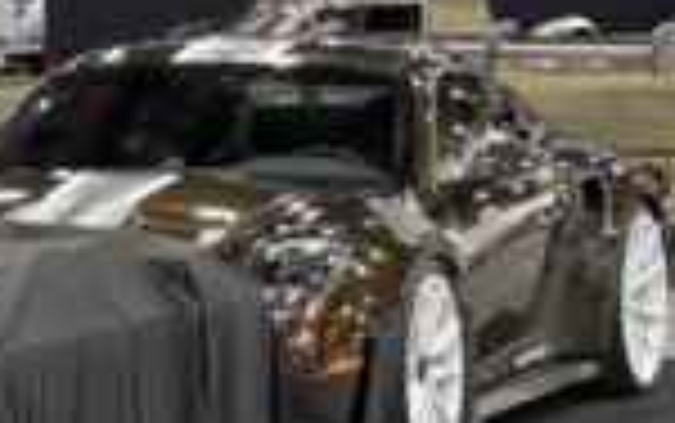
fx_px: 3203
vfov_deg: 7.5
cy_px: 122
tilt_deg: -3.1
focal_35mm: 174
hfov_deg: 9.5
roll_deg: +0.2
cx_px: -1328
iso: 64
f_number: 1.78
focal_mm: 6.76
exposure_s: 1/121
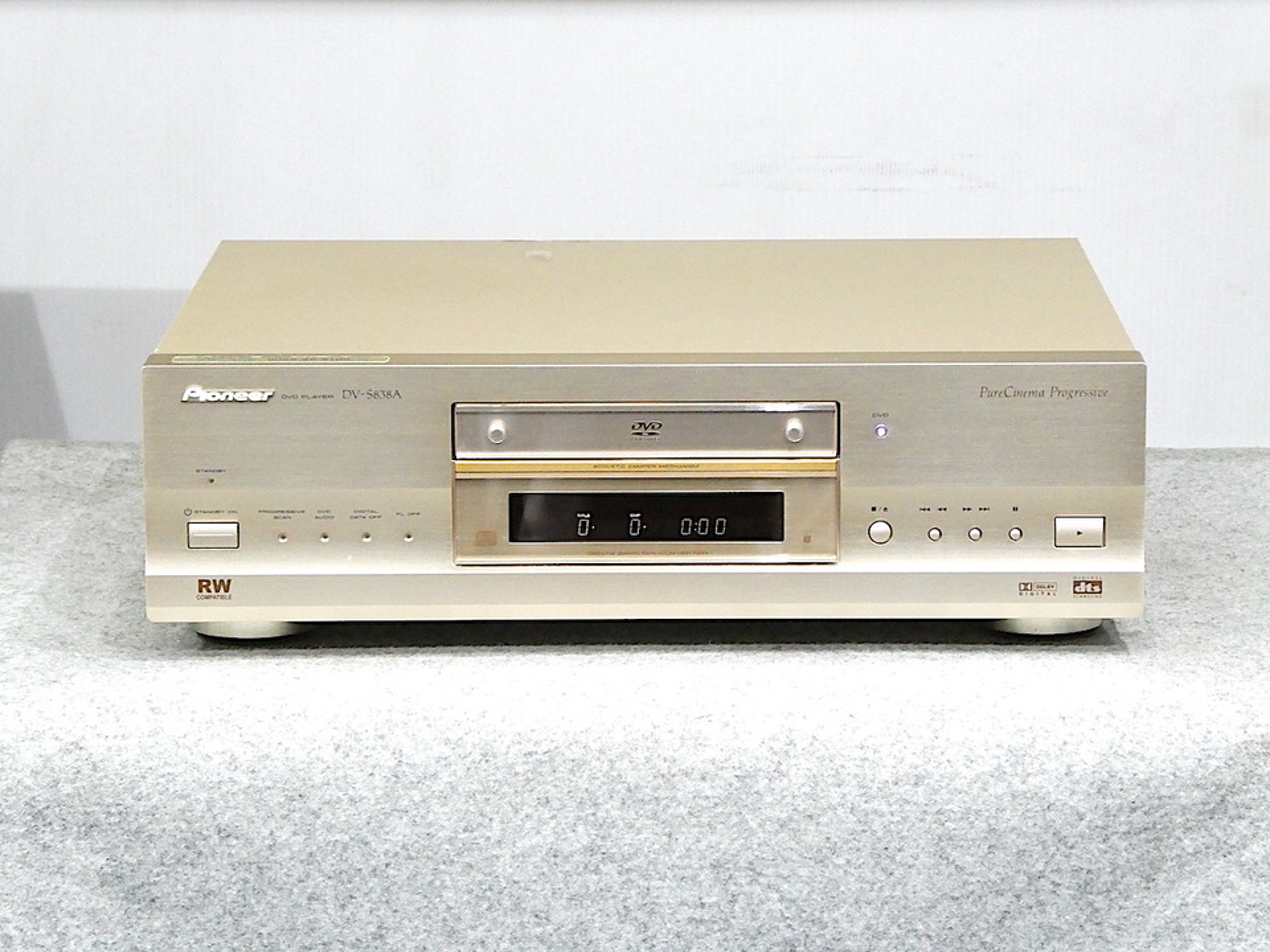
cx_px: 635
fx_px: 4953
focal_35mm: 135
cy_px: 476
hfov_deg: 14.6
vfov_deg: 11.0
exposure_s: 1/30
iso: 1600
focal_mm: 24.2
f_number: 5.3
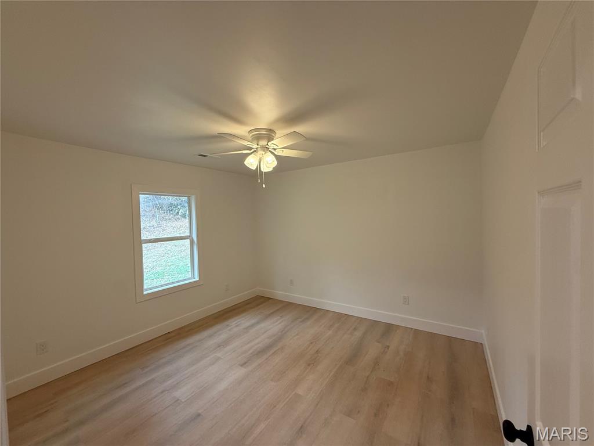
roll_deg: +1.4
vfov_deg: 85.7
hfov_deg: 102.1
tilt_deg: -1.9
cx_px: 297
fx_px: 240
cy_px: 223
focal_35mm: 14
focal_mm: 2.22
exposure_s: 1/120
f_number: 2.2
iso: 160
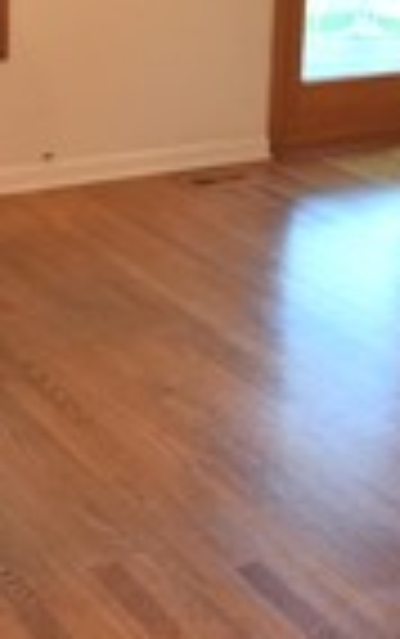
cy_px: -20
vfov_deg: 27.8
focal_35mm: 69
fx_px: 1201
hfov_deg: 18.4
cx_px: 0
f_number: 4
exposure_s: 1/60
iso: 720
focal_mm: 10
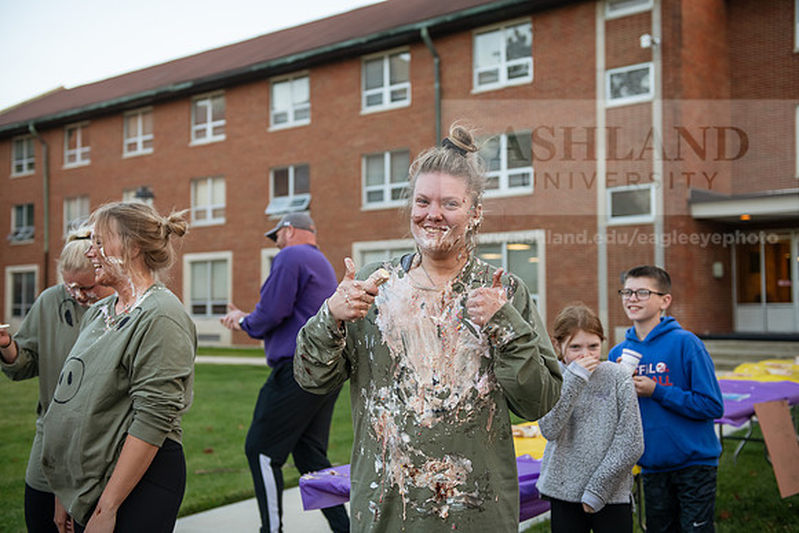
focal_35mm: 45
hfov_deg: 43.6
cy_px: 266
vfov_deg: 29.9
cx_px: 400
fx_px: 999
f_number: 3.2
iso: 800
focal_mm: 45
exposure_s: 1/400
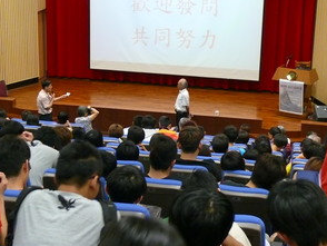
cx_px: 149
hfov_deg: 26.0
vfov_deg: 19.7
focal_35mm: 75
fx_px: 709
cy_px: 109
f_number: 3.2
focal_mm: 10.5
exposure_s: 1/20
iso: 400
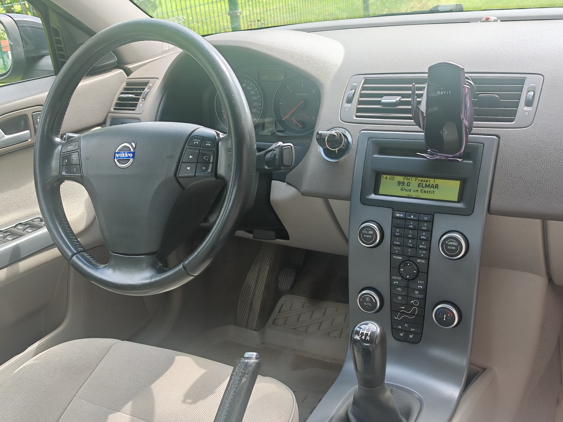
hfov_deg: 50.1
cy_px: 211
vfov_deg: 38.7
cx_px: 282
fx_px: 602
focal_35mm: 37
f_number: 2
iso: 64
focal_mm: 6.83
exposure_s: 1/320
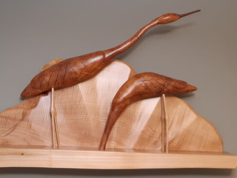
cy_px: 72
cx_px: 85
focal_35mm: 43
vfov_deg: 33.5
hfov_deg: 43.4
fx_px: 294
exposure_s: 1/24
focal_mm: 3.93
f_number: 1.7
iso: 250
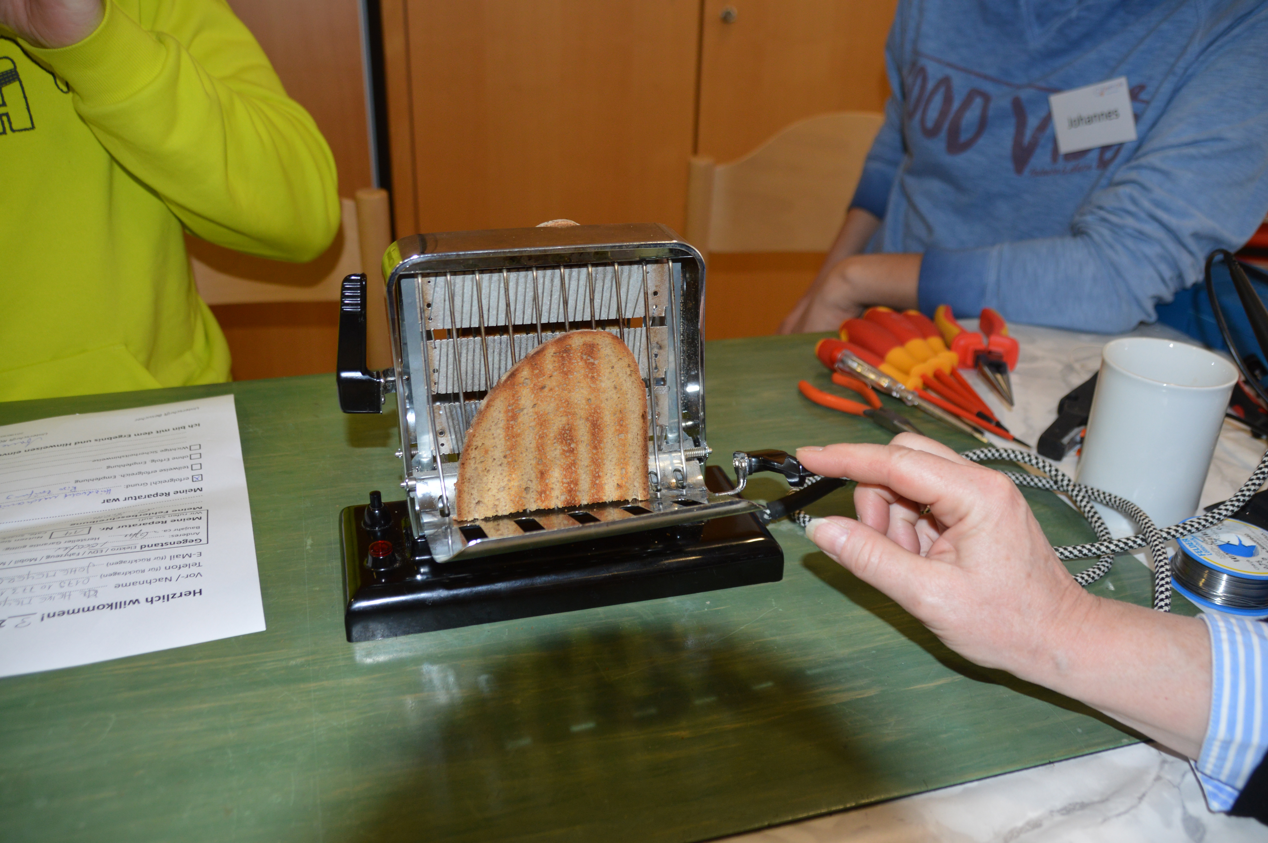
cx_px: 634
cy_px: 422
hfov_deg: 67.4
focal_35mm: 27
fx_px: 950
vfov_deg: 47.8
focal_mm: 18
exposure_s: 1/60
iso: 400
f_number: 3.5
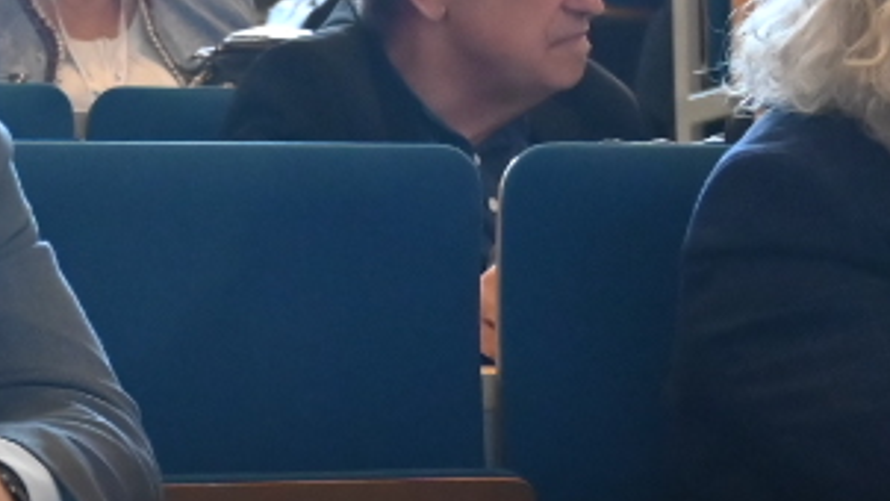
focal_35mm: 163
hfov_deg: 13.0
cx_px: -15
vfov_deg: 7.3
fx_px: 3847
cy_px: 881
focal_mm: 29
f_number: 4
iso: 2200
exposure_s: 1/160
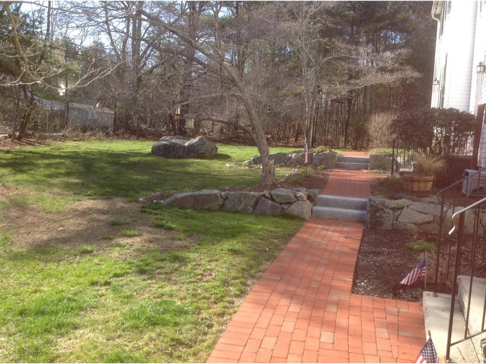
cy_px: 182
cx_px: 243
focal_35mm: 35
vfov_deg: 40.7
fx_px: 491
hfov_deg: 52.6
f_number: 2.4
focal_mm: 4.28
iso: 50
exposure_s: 1/438
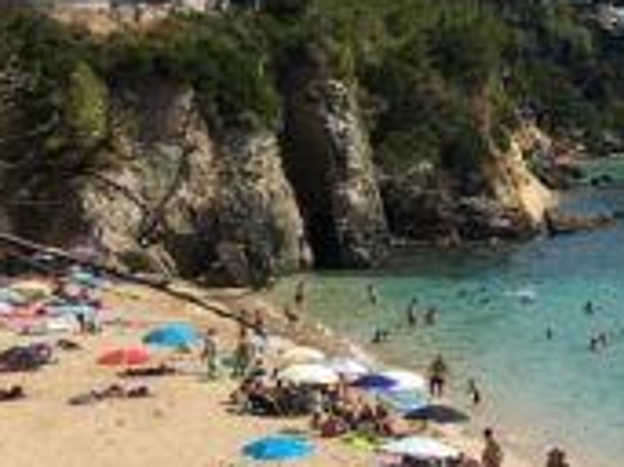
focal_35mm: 136
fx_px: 2450
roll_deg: +0.9
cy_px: 237
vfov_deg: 10.9
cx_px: 1317
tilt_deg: -5.3
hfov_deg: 12.5
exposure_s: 1/3077
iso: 25
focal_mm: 4.15
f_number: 2.2
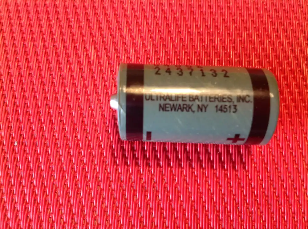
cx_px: 154
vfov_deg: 40.6
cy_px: 114
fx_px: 311
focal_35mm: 35
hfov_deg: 52.7
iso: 160
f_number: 2.4
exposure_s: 1/17
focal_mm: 4.28
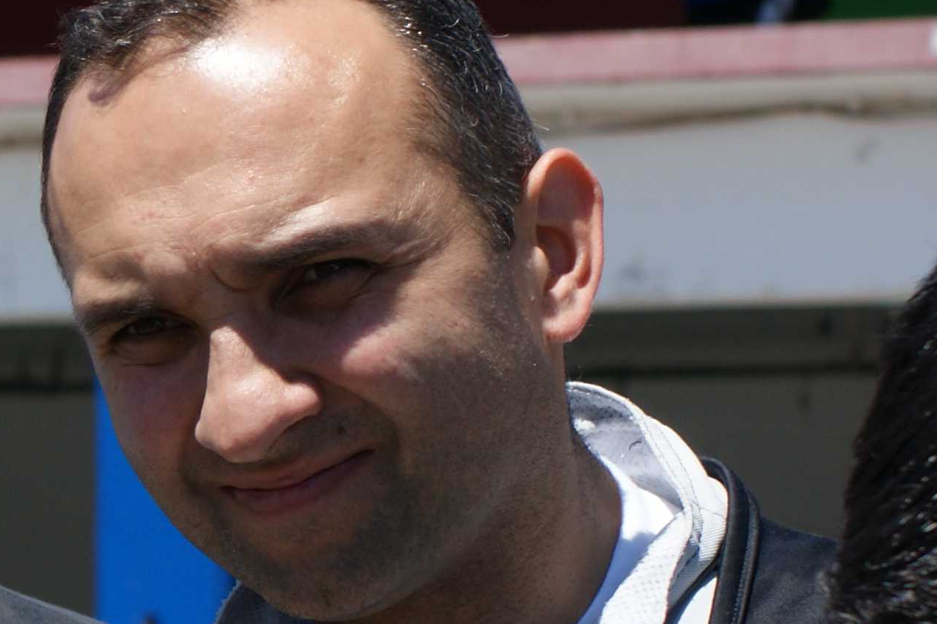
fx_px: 7748
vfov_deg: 4.6
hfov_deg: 6.9
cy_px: 516
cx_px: -257
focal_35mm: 298
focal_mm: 55
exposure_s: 1/320
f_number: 7.1
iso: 100
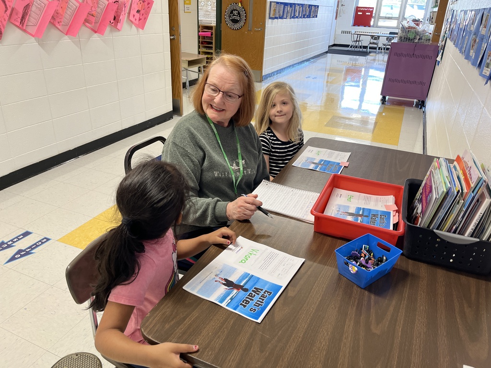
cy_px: 184
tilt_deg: -25.5
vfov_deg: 53.1
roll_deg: -3.3
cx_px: 246
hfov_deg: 67.3
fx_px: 369
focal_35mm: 26
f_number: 1.6
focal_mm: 5.1
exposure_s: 1/90
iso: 125
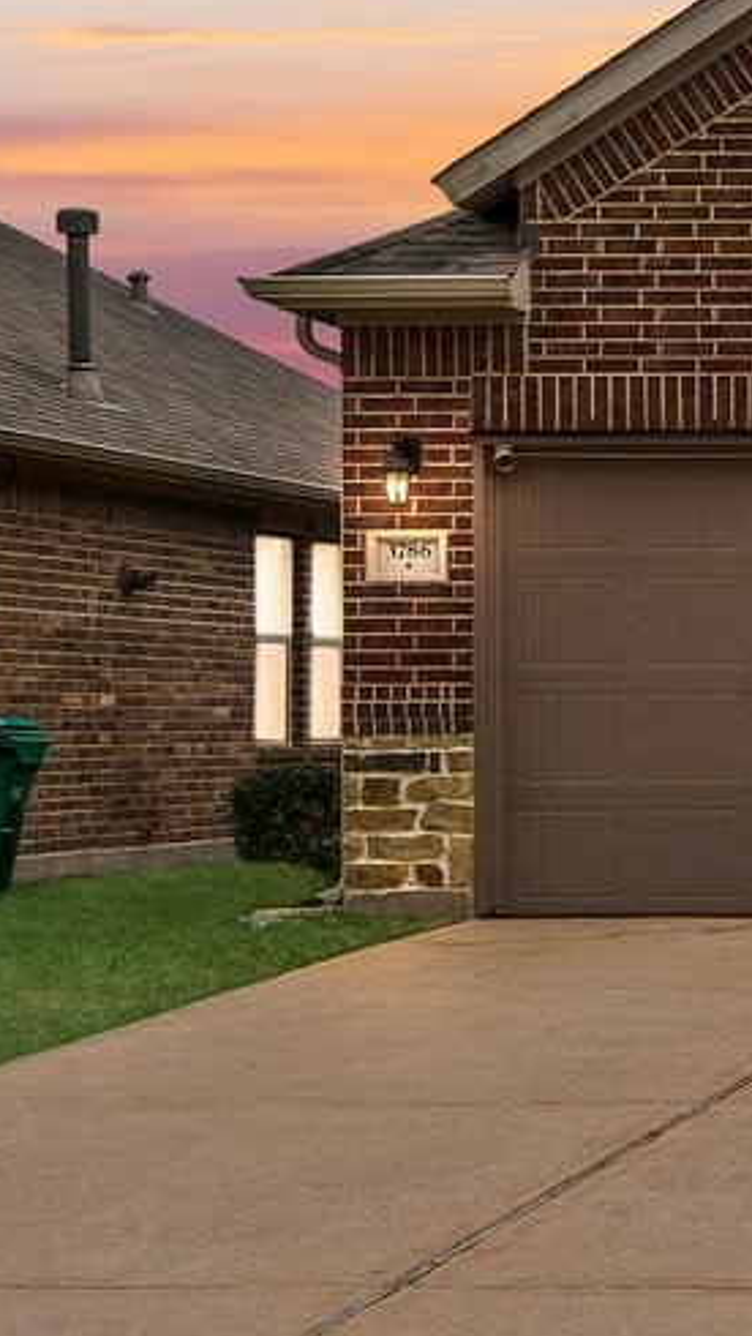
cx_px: 1629
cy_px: 623
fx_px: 3718
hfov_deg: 10.4
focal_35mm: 105
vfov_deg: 20.4
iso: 640
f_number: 10
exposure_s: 1/640
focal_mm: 24
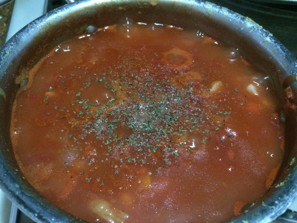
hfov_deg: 61.7
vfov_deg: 48.2
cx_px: 148
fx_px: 249
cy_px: 112
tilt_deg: -51.9
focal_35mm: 29
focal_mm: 4.15
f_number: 2.2
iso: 500
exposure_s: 1/15
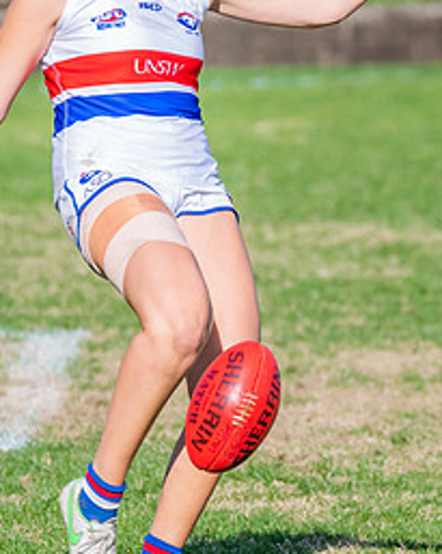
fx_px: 20919
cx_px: 291
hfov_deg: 1.2
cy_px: 329
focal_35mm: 1277
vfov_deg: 1.5
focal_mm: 460
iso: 800
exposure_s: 1/1600
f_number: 10
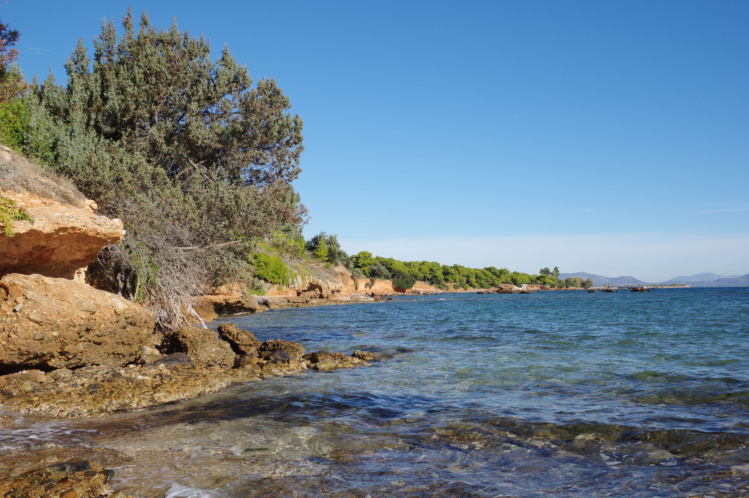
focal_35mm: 34
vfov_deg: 38.8
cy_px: 249
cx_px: 374
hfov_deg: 55.8
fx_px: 707
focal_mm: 23
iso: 100
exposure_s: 1/160
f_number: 10
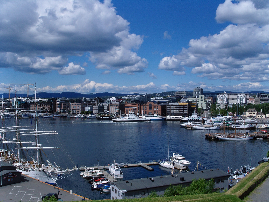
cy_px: 101
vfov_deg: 37.7
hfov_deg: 49.0
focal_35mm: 38
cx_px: 134
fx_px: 295
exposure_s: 1/1000
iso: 80
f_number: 5.6
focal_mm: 7.8
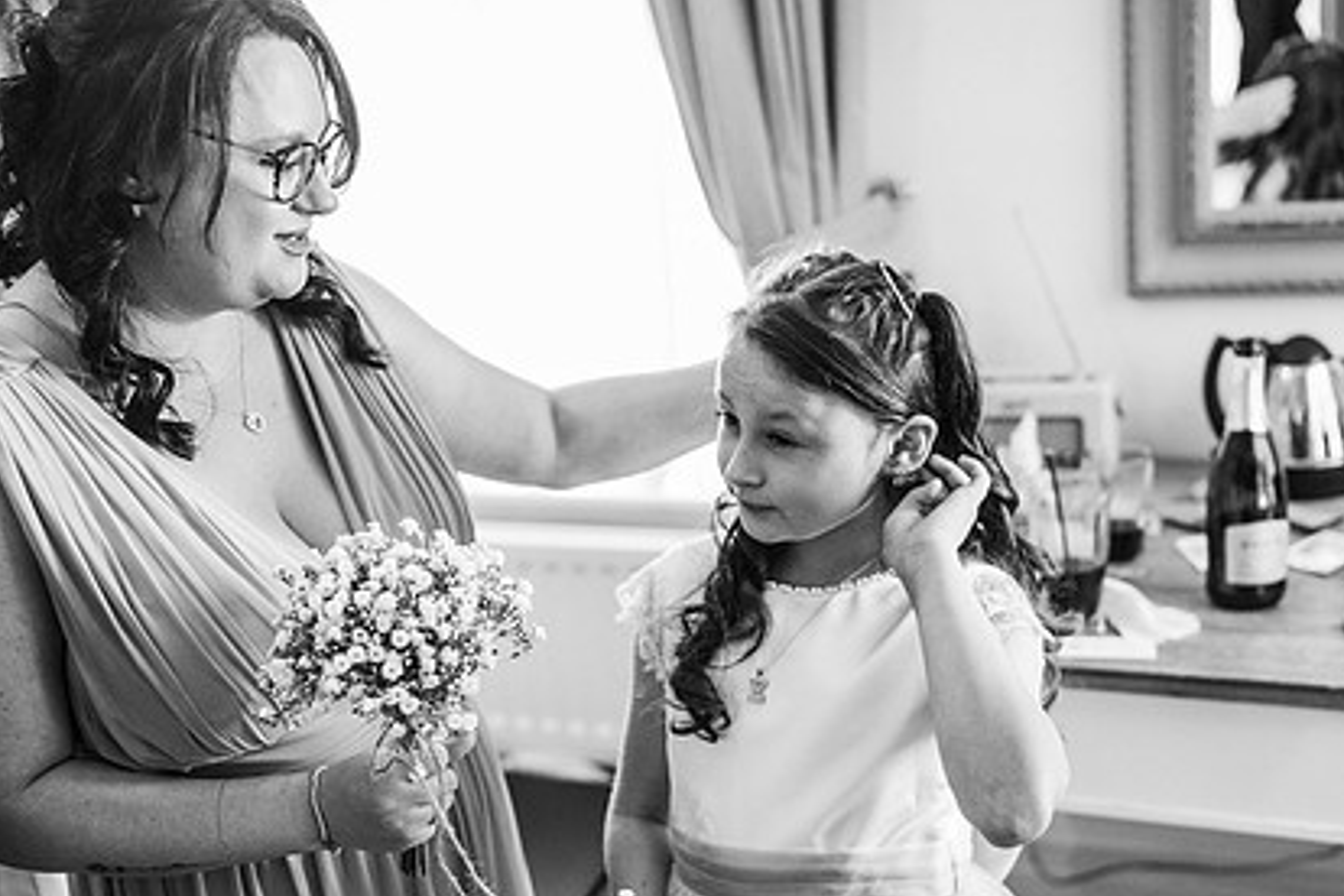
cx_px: 724
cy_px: 591
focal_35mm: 49
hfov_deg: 40.3
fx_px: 1829
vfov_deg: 27.4
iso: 1400
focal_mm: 35
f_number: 2
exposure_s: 1/200
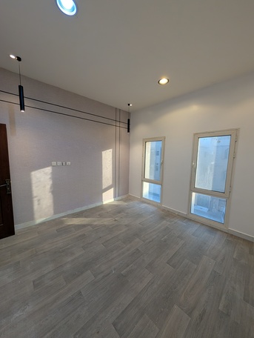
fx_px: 117
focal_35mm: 12
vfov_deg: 110.5
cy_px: 169
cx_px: 127
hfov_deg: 94.6
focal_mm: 2.02
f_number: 1.7
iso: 52
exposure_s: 1/151
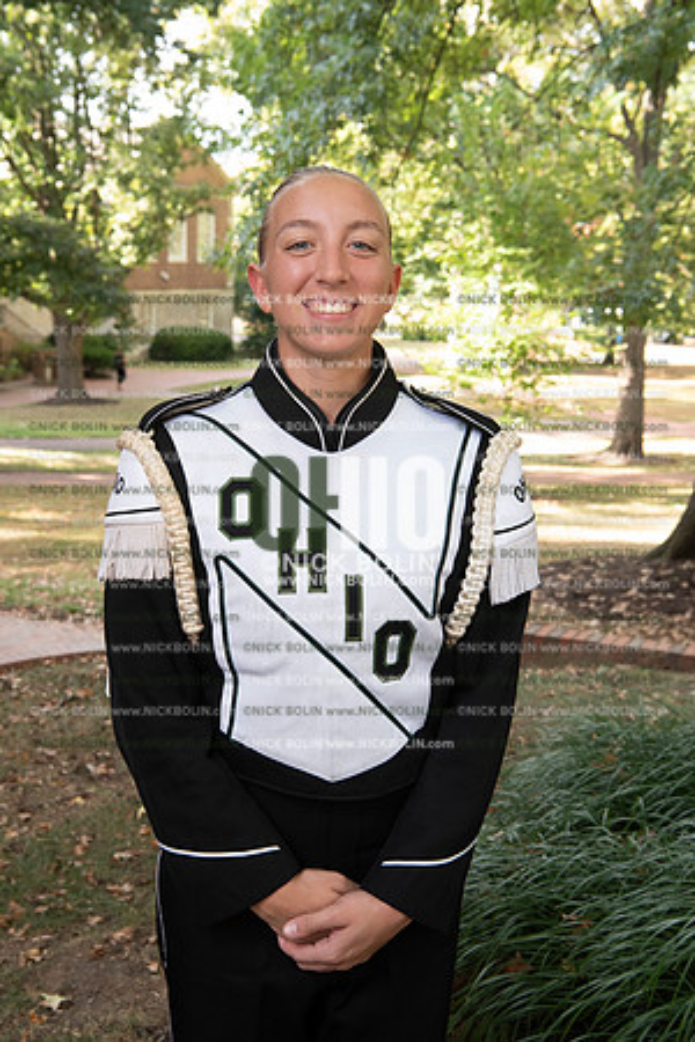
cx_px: 348
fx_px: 1448
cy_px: 521
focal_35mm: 50
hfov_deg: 27.0
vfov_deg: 39.6
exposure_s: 1/100
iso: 800
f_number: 8
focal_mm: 50
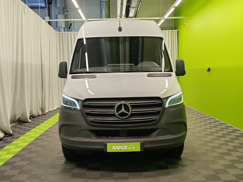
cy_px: 93
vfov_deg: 37.7
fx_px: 267
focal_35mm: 38
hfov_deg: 49.0
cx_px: 124
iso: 320
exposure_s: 1/100
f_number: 1.9
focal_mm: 6.12
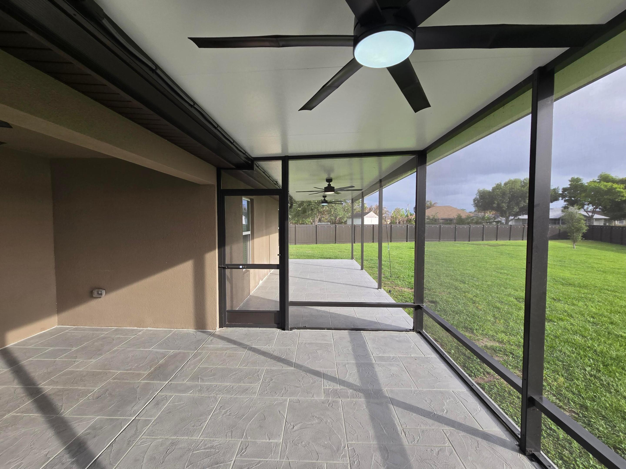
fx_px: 235
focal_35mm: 13
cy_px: 234
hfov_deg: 106.2
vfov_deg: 89.9
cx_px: 313
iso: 50
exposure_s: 1/293
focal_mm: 2.2
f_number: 2.2
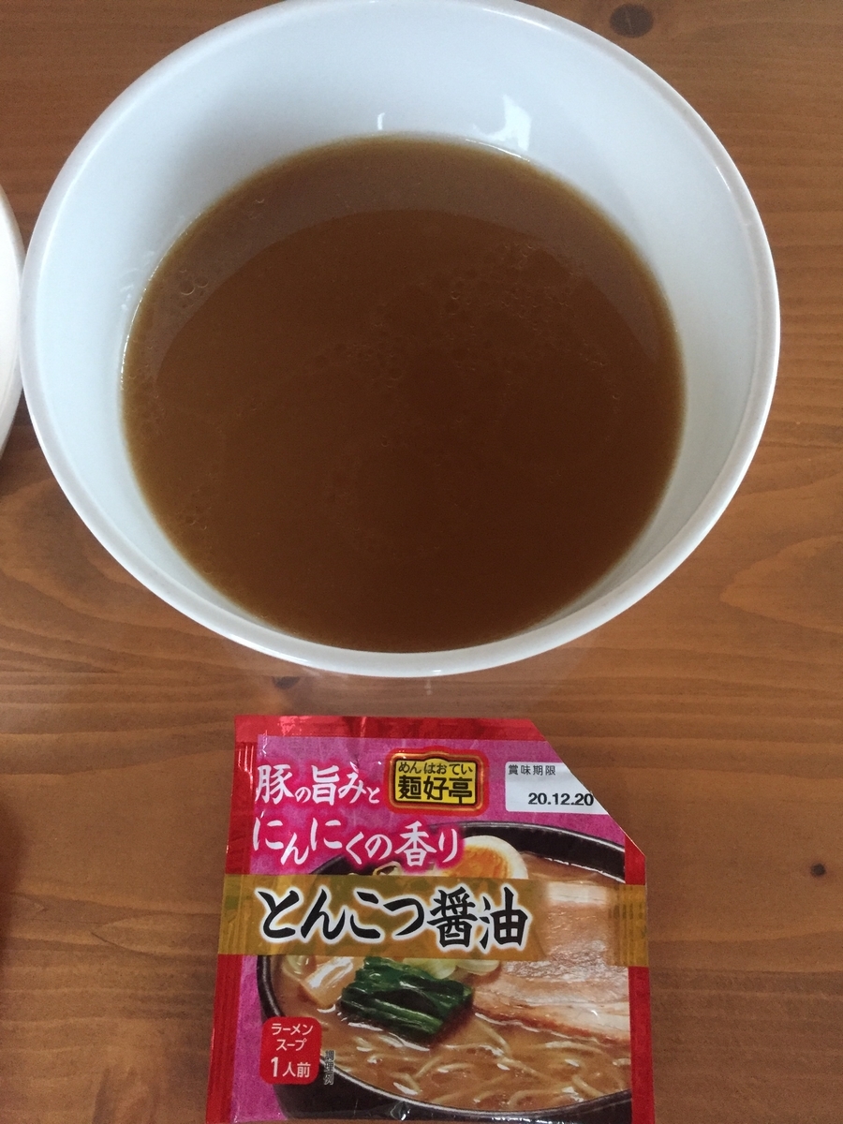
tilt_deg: -74.2
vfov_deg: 61.7
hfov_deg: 48.2
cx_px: 422
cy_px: 562
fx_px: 942
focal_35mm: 29
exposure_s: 1/30
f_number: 2.2
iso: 250
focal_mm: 4.15
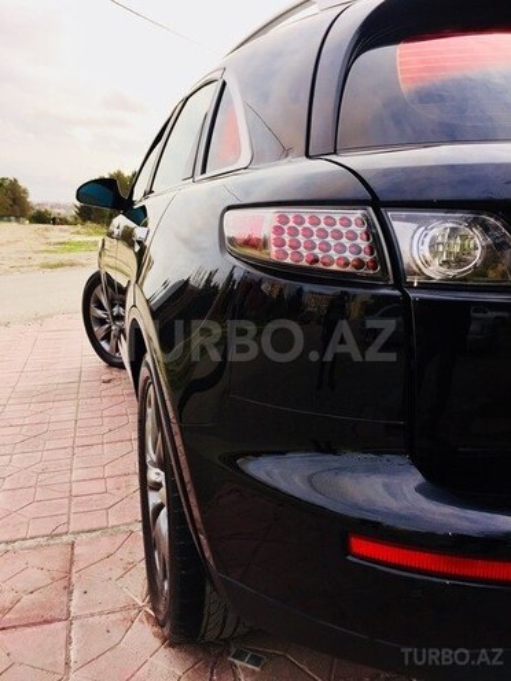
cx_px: 256
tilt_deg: -10.5
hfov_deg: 48.2
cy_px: 340
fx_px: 571
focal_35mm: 29
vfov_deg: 61.7
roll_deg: -2.5
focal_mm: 4.15
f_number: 2.2
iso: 32
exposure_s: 1/465
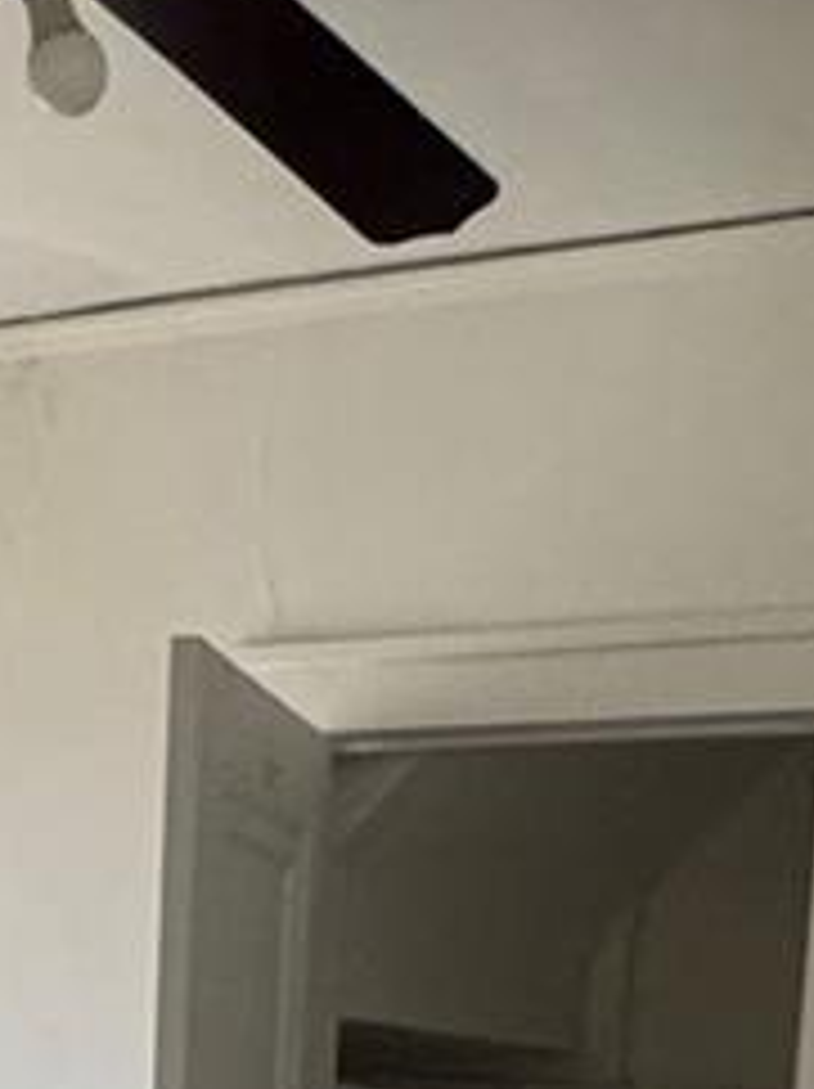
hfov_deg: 16.5
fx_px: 2795
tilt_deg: -11.9
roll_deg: -2.9
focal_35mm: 89
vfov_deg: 18.8
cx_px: 238
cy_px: 1732
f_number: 2.2
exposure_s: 1/120
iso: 320
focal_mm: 2.22
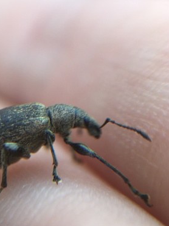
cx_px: 36
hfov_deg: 28.5
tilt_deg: -62.2
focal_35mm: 50
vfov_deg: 38.0
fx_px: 326
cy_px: 87
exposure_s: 1/100
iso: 25
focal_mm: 4.15
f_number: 2.2
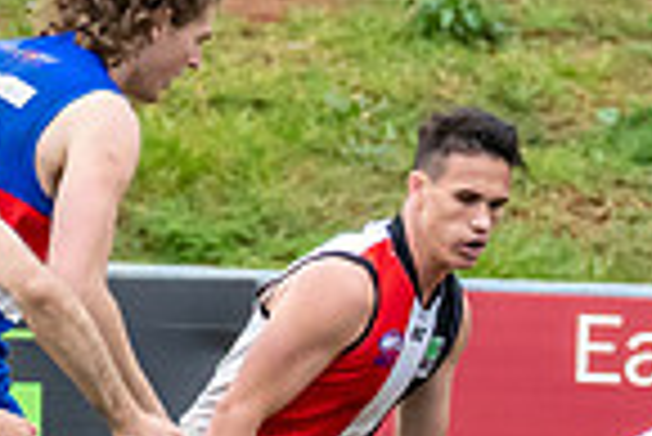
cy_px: 812
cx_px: 723
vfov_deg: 0.4
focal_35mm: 3848
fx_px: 69760
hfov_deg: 0.5
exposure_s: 1/2500
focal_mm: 460
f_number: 7.1
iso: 1250
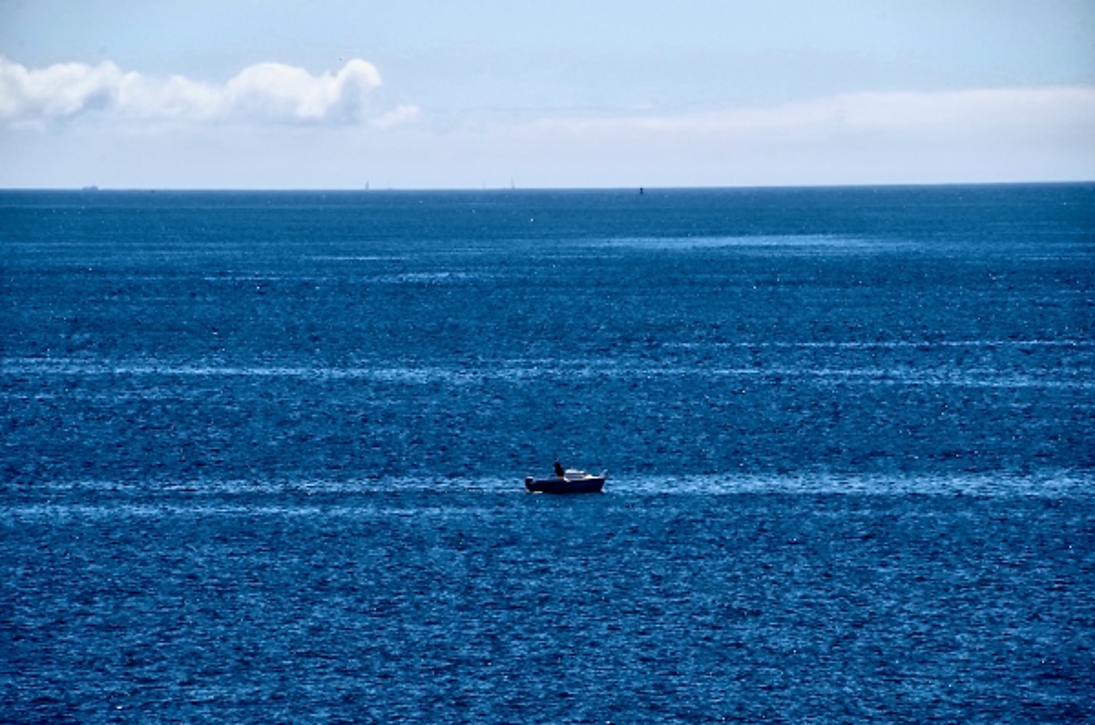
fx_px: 12289
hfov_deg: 5.1
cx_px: 548
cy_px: 362
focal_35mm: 405
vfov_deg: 3.4
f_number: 11
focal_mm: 270
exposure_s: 1/400
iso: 200
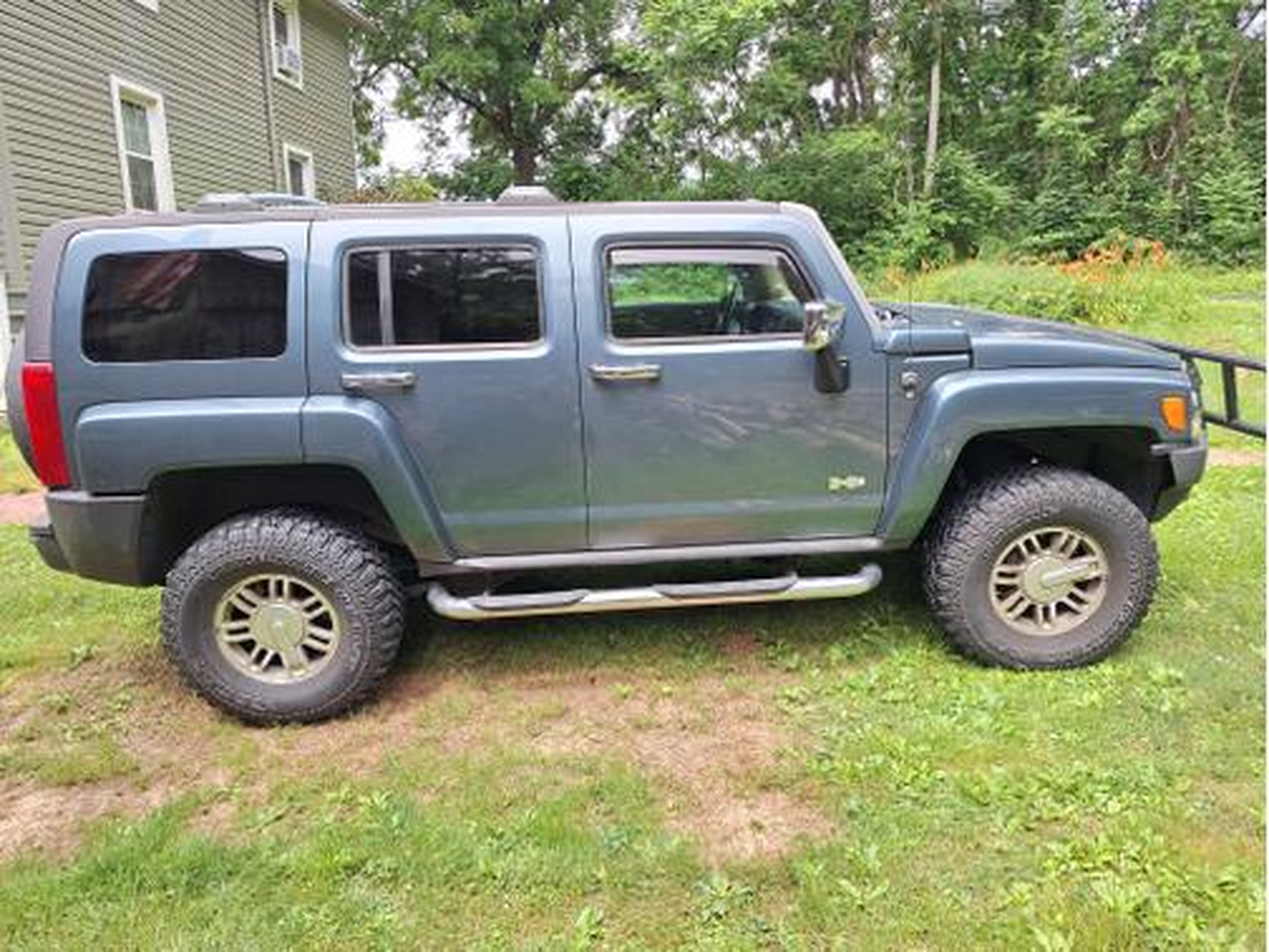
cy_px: 476
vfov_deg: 58.9
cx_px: 634
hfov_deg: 73.9
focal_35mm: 23
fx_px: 843
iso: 40
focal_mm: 5.54
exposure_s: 1/801
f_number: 1.8
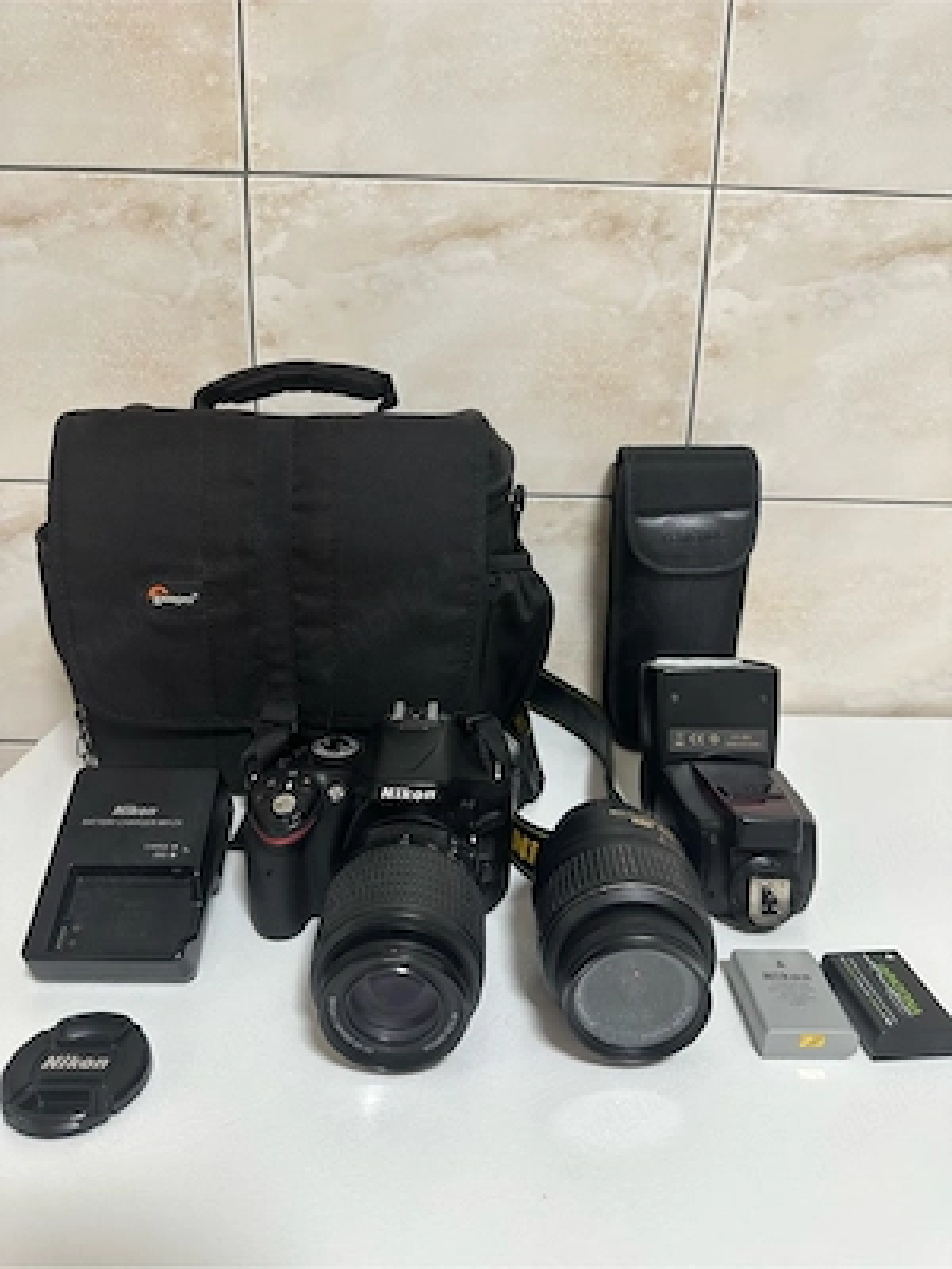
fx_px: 880
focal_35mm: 24
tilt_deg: -17.8
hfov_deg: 56.8
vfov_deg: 71.6
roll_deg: -1.7
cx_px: 476
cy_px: 634
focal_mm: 6.86
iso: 160
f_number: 1.78
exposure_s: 1/100
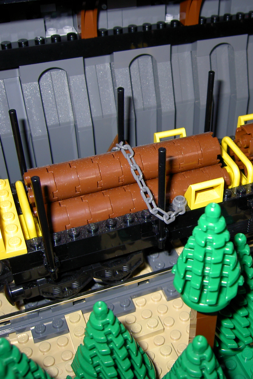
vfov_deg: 41.1
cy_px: 187
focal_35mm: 48
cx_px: 208
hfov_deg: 27.4
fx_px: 506
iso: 50
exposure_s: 1/60
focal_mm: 5.6
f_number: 2.8
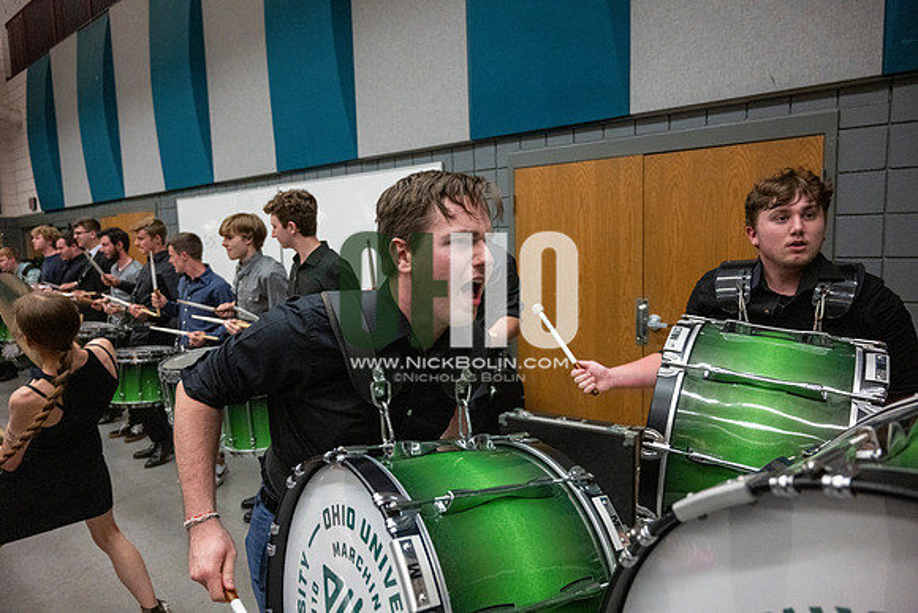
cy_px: 306
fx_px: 612
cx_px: 459
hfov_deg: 73.7
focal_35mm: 24
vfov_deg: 53.2
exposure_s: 1/500
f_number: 4
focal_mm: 24
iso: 10000
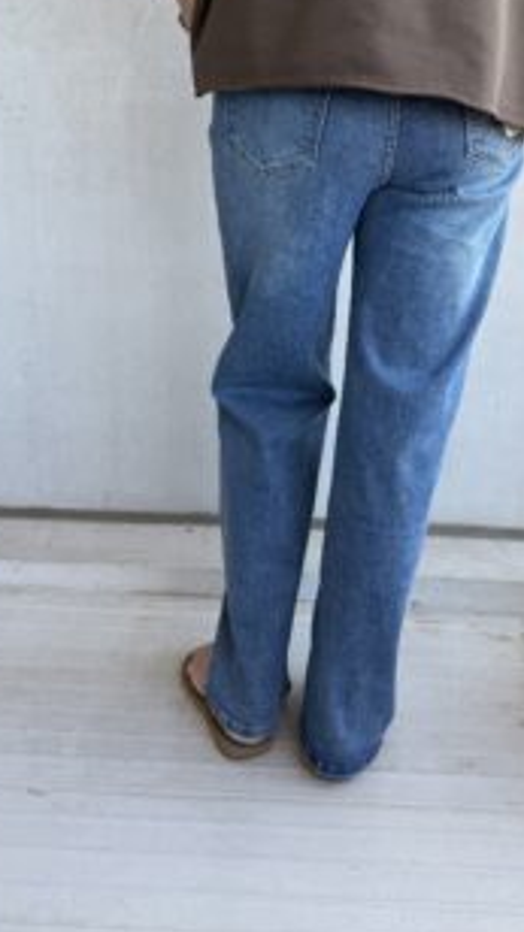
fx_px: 841
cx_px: 360
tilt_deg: -16.6
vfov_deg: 57.5
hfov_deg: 34.2
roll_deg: -4.2
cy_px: 366
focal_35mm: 34
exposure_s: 1/158
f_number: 1.78
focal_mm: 6.76
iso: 64
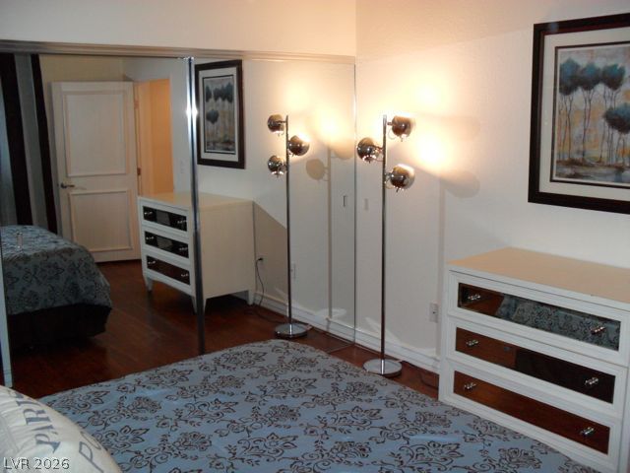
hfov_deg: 52.6
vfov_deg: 40.7
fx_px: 637
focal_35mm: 35
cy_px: 236
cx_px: 315
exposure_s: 1/45
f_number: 3
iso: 200
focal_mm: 6.3
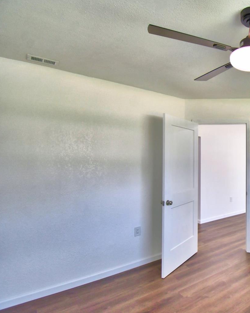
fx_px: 204
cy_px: 156
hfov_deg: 52.3
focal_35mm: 22
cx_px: 241
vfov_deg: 75.0
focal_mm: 10
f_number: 4.5
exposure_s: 1/125
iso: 400
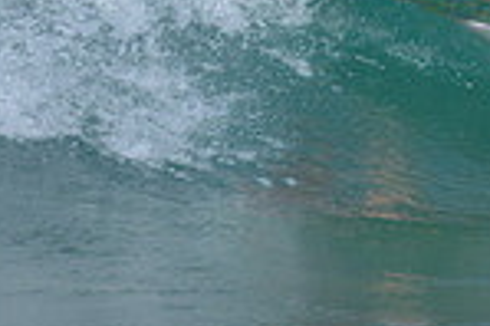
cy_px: -264
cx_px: 691
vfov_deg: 0.3
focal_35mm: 4274
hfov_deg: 0.5
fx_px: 58109
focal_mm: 800
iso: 320
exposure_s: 1/2500
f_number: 6.3
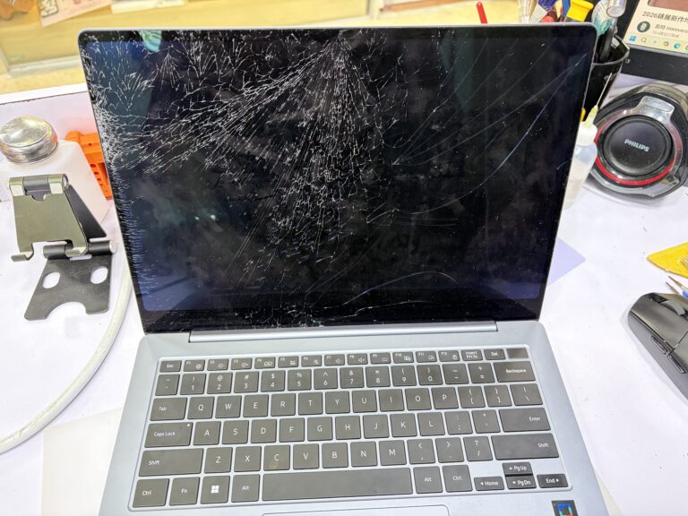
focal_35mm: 26
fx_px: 517
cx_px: 344
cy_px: 258
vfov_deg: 53.1
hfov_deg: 67.3
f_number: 1.6
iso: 250
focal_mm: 5.96
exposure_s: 1/50
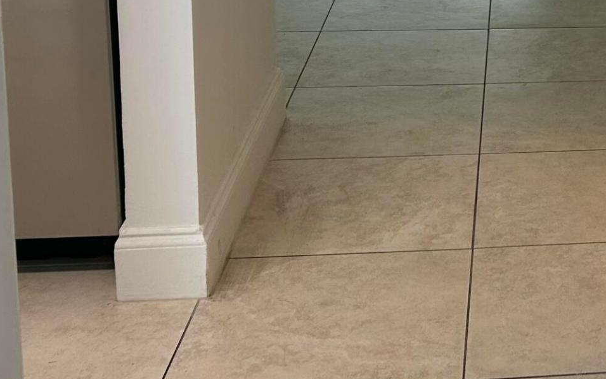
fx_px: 1371
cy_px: -124
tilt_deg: -9.7
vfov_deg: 15.0
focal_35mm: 83
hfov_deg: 22.8
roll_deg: -1.4
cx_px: 742
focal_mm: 5.7
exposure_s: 1/120
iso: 64
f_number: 1.5
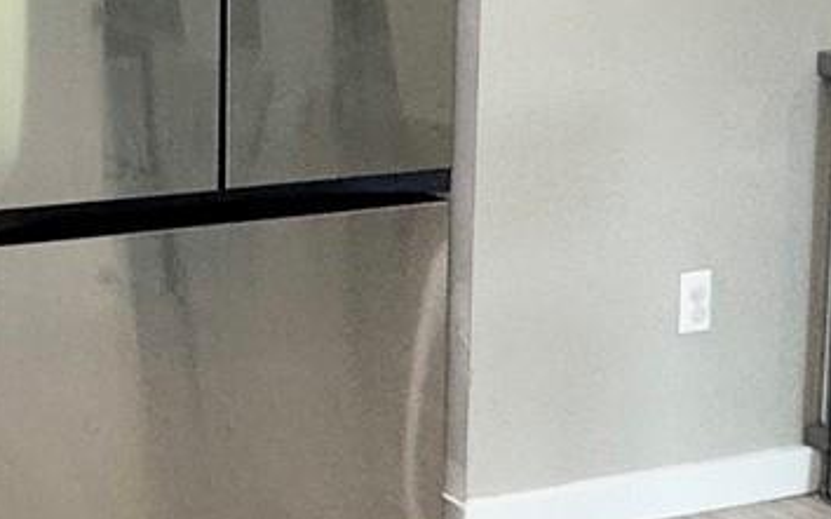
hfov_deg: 23.0
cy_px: -117
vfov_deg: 18.3
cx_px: -502
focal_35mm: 67
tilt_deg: -4.4
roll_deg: +1.4
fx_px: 1517
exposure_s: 1/120
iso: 125
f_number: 2.2
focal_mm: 2.22
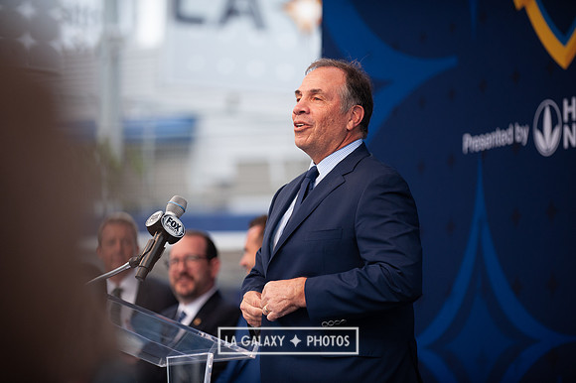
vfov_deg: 8.6
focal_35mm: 160
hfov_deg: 12.8
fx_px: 2558
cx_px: 288
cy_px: 192
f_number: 2.8
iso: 400
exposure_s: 1/1250
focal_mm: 160
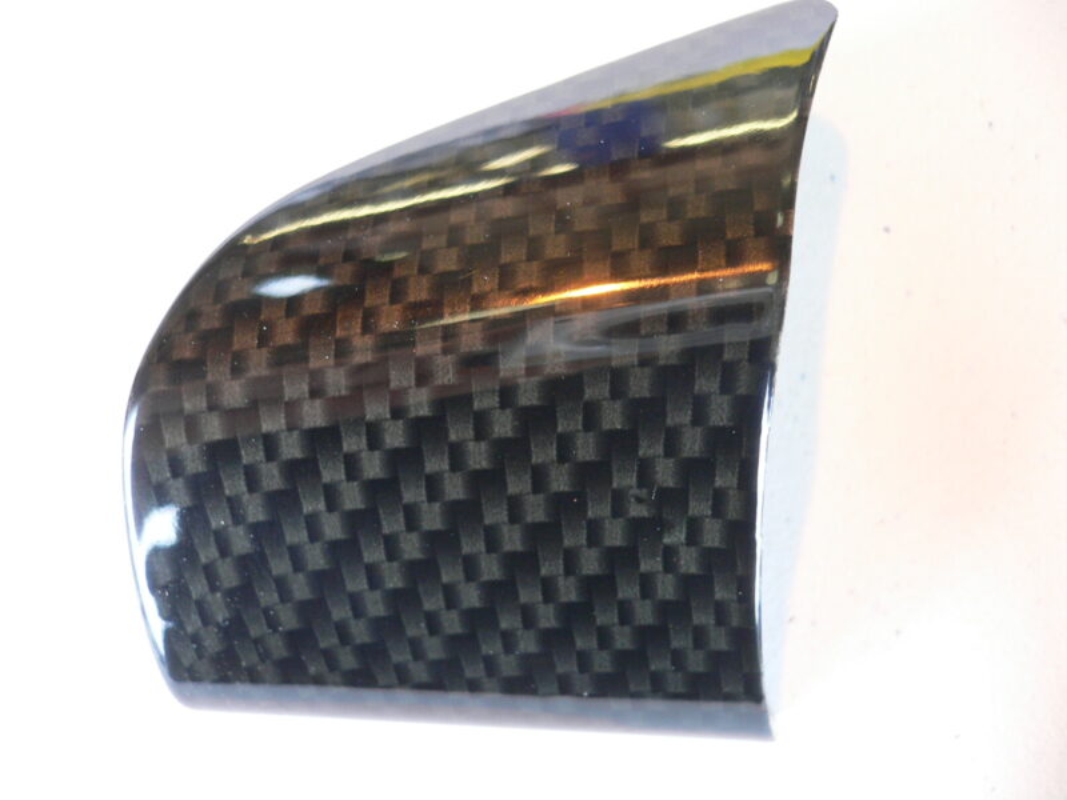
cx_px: 534
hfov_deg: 52.6
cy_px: 400
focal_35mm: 35
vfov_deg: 40.7
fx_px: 1079
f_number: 2.8
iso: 150
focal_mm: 5.8
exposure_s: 1/15
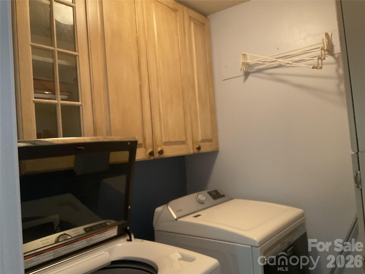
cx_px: 182
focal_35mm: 29
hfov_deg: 61.7
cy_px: 137
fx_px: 306
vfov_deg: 48.2
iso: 320
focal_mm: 3
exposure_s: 1/40
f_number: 1.8
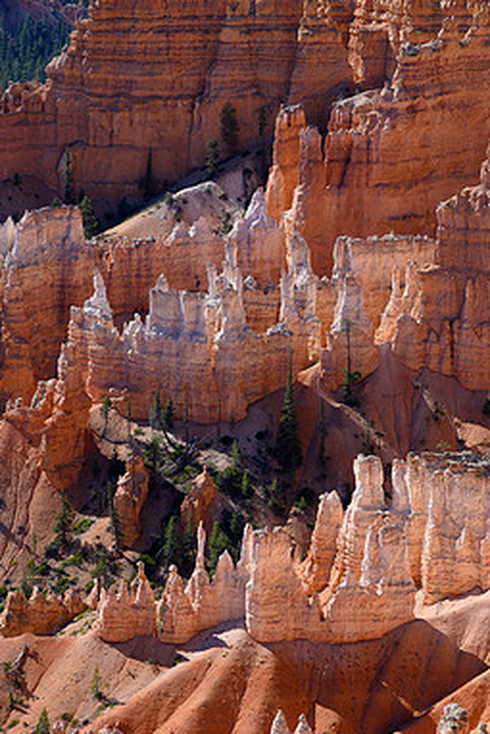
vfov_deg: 14.9
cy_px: 369
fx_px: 2815
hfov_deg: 9.9
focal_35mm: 138
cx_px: 480
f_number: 6.3
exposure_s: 1/400
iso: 100
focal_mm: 91
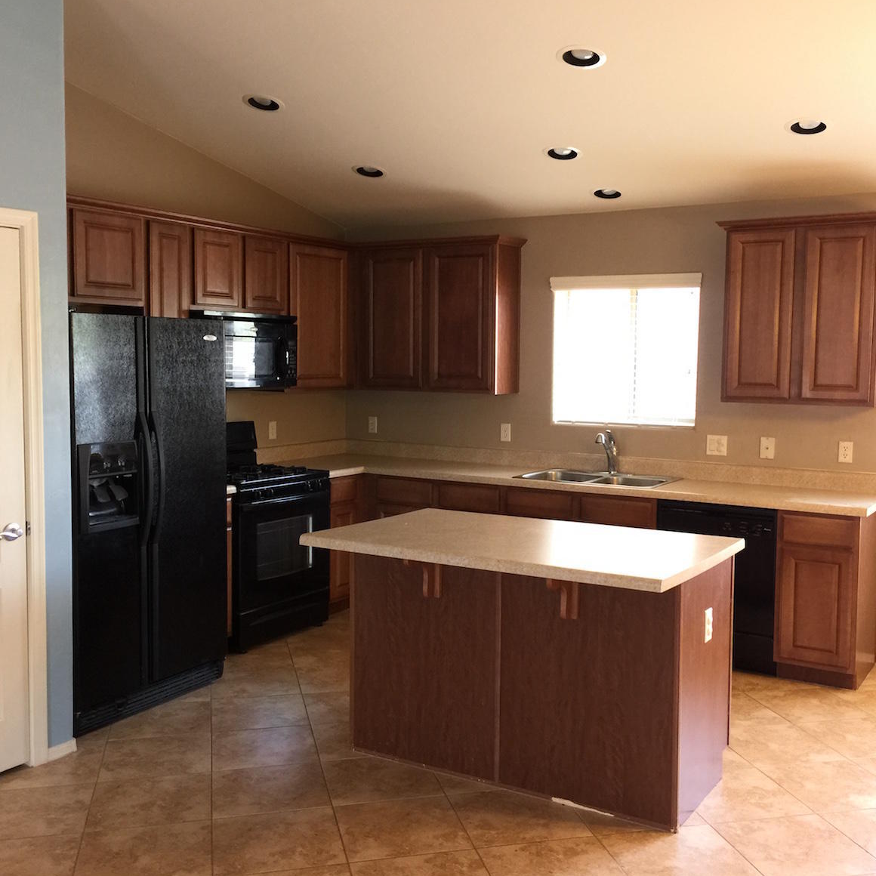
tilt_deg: -4.7
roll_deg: -1.1
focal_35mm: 35
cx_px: 465
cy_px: 440
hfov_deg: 47.2
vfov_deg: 47.2
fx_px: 1002
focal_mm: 4.15
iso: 80
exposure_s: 1/15
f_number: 2.2
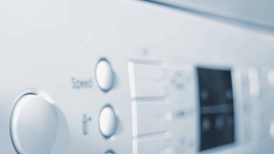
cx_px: 105
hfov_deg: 34.2
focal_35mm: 61
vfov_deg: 19.5
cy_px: 121
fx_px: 443
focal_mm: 39
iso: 200
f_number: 5.6
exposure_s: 1/200
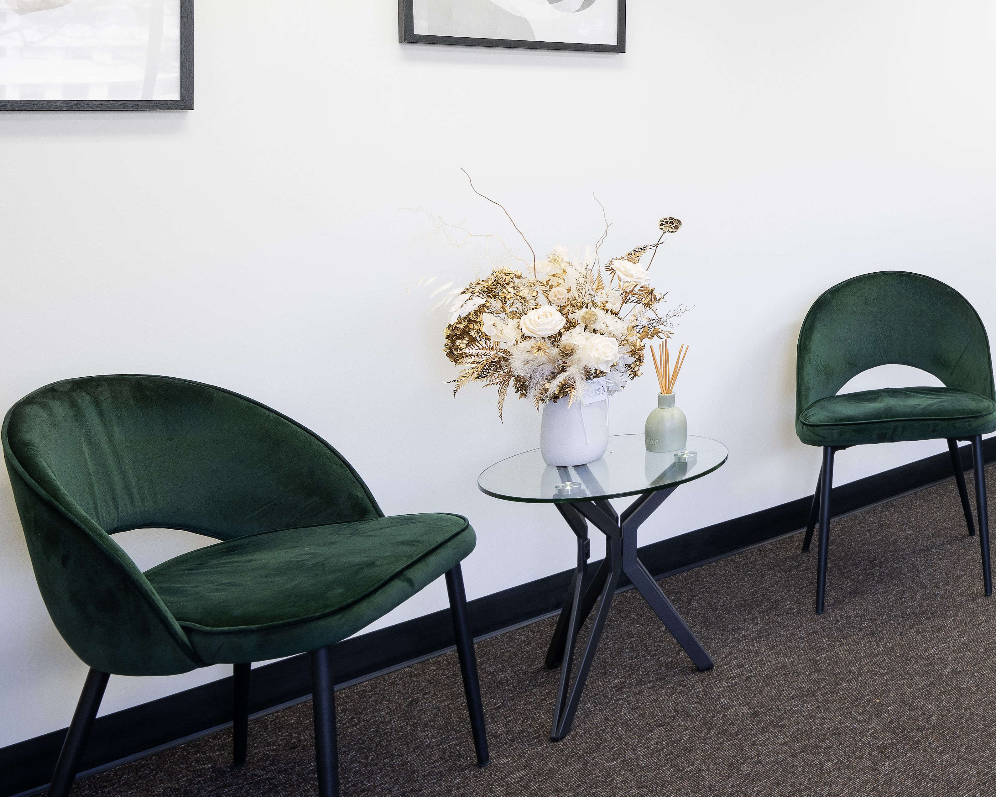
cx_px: 1136
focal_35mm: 39
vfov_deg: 37.2
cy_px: 185
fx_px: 1150
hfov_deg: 37.7
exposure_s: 1/1.25
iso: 100
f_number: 11
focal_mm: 16
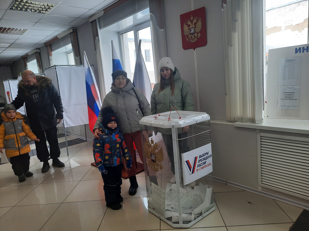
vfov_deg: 54.9
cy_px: 116
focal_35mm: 25
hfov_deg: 69.4
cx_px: 154
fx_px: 223
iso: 50
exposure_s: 1/100
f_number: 2
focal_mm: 4.6
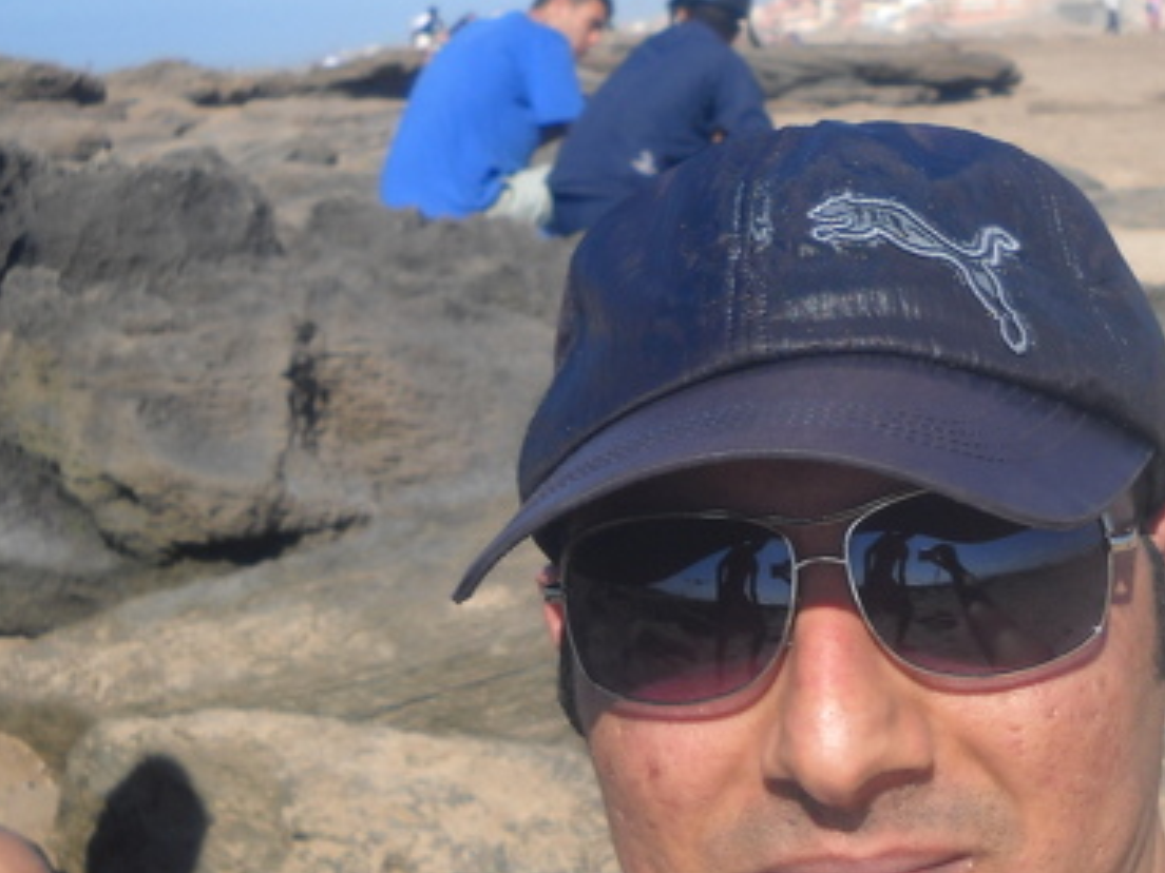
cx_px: 874
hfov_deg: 24.7
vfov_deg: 18.8
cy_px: 574
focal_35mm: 78
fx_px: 2625
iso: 64
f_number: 5.5
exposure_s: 1/284
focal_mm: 6.72
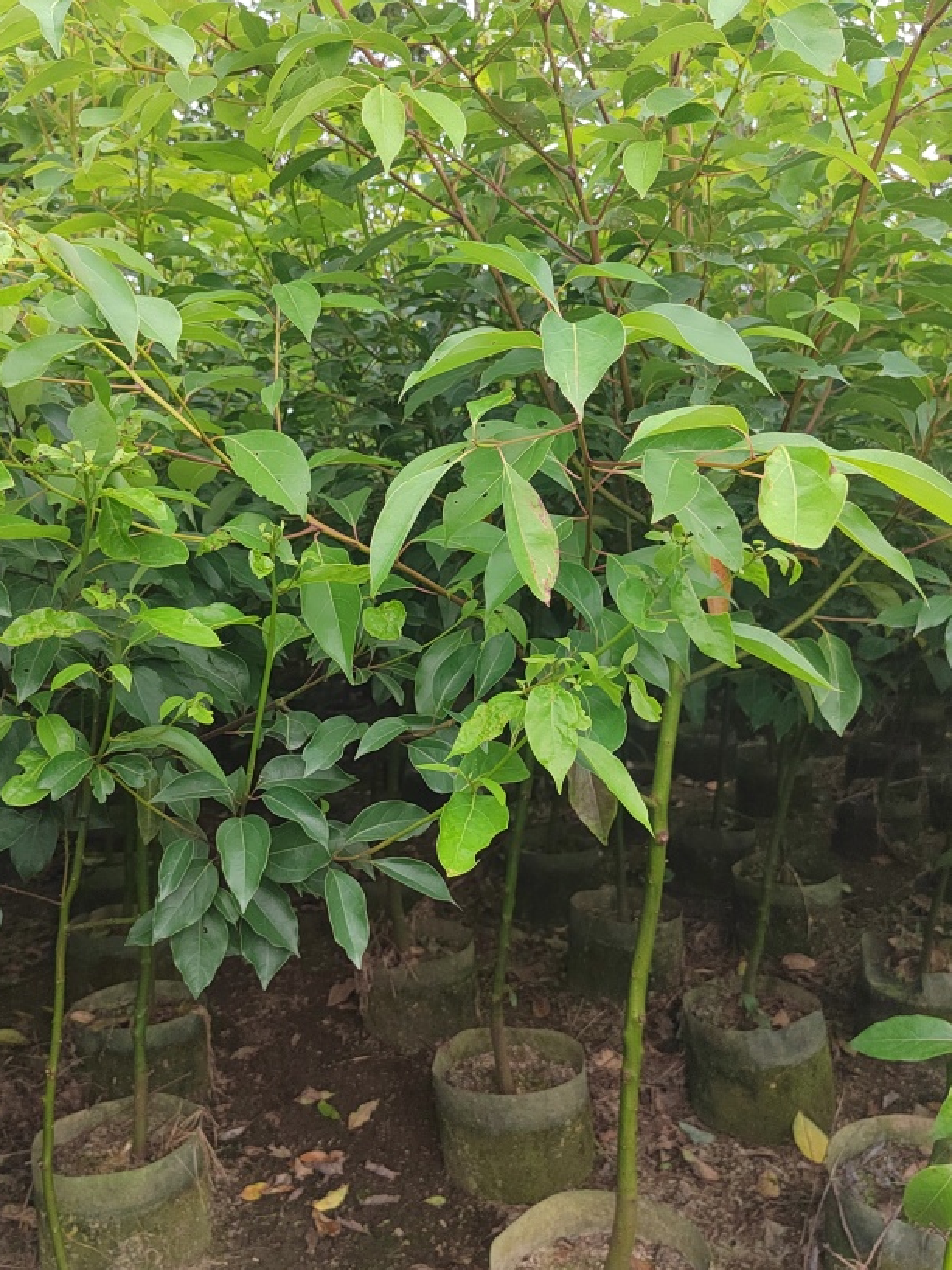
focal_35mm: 30
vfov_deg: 60.0
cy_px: 633
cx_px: 430
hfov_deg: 46.7
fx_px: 1101
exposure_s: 1/100
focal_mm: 5.52
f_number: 1.9
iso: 1206
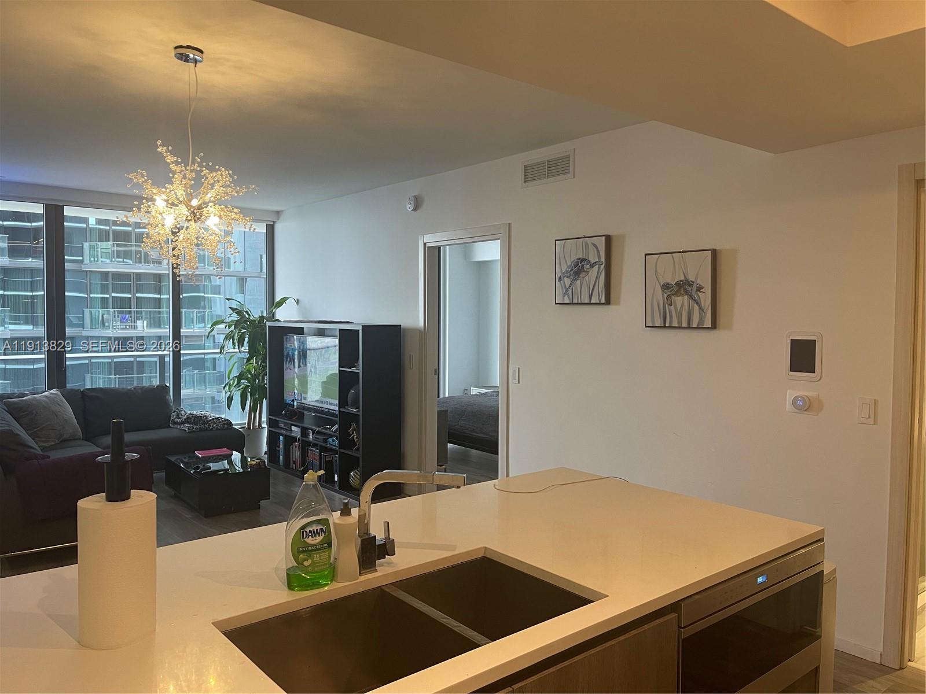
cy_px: 347
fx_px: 696
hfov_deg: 67.3
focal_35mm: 26
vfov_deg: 53.1
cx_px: 463
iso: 200
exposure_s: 1/60
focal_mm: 5.1
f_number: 1.6
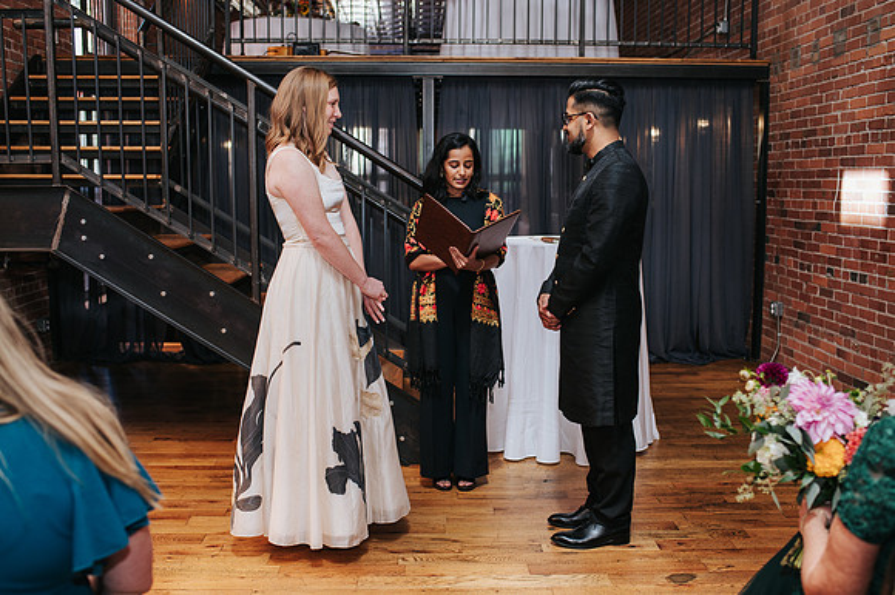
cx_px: 450
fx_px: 953
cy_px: 324
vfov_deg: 34.7
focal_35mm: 38
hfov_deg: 50.3
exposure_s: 1/200
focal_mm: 35
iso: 800
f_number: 3.2
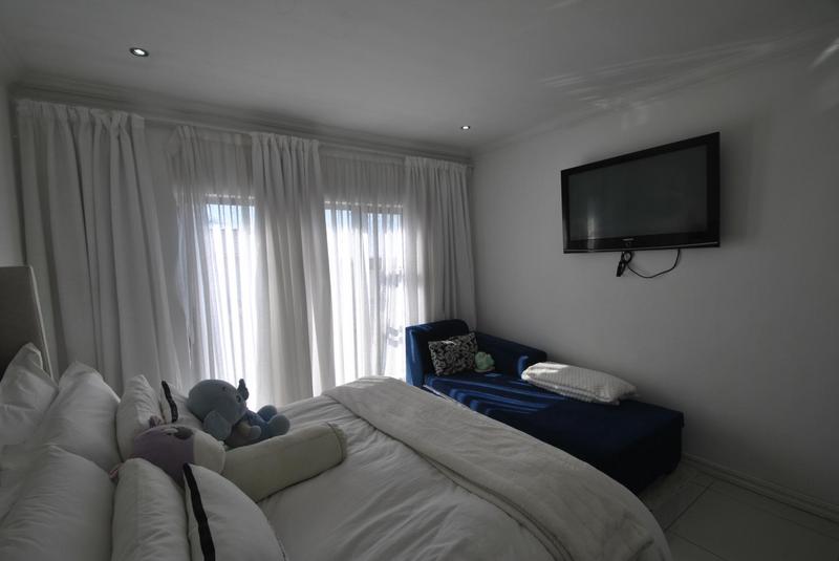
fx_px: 350
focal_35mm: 15
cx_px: 420
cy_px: 280
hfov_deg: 100.3
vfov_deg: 77.4
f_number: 6.3
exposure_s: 1/160
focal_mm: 10
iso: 100
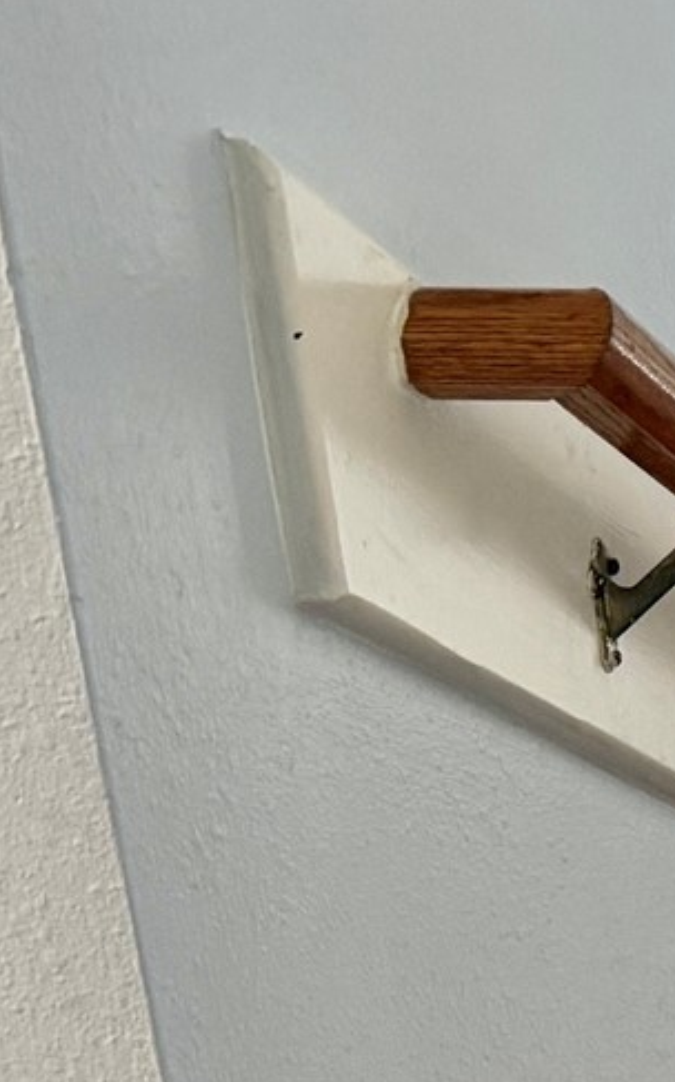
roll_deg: -2.3
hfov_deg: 10.1
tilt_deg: -22.5
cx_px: 1807
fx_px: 3152
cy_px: 558
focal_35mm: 107
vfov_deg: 19.5
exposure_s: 1/60
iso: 200
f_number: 1.78
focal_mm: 6.76
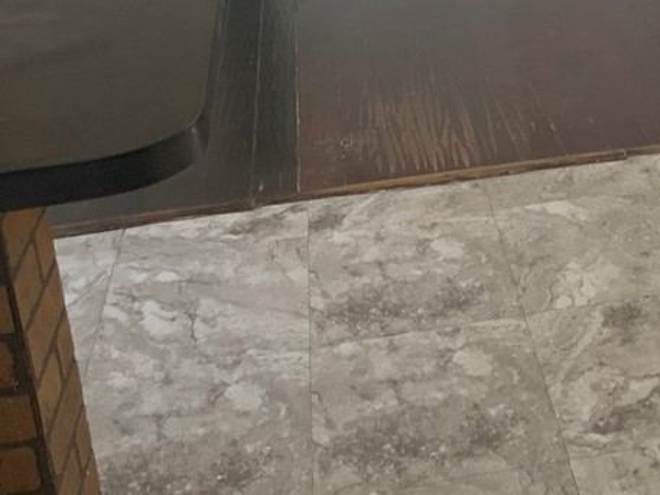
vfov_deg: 21.7
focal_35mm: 65
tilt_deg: -19.8
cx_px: 508
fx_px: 1240
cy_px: -13
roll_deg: +4.0
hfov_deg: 29.3
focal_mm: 3
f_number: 1.8
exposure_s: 1/60
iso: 100
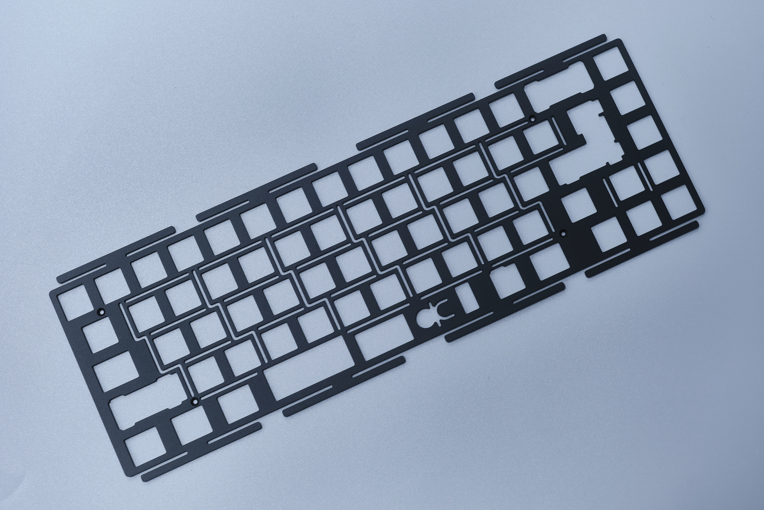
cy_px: 255
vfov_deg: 27.0
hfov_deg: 39.6
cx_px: 382
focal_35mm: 50
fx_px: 1061
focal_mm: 33
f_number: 2.8
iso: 400
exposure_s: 1/27
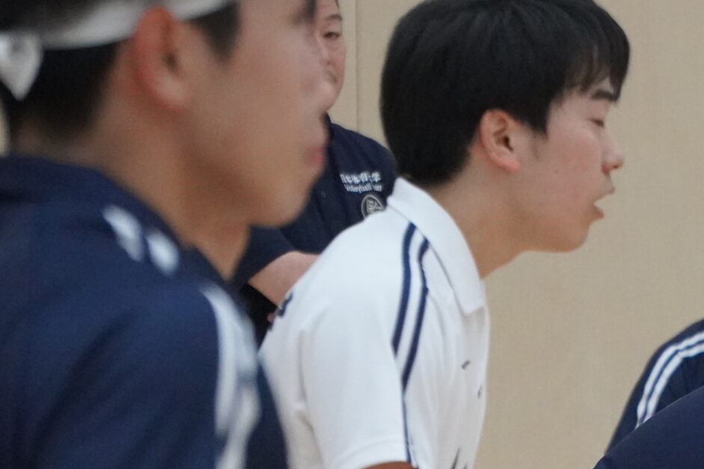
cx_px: 923
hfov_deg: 3.7
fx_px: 10872
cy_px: 401
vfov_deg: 2.5
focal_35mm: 556
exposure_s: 1/250
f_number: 5.6
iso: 5000
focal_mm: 136
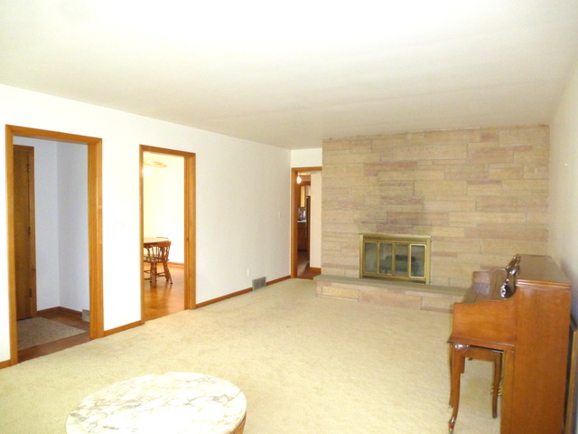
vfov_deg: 56.8
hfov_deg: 71.6
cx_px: 289
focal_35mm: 24
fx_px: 401
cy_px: 217
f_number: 3.3
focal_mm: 4.3
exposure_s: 1/60
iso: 800
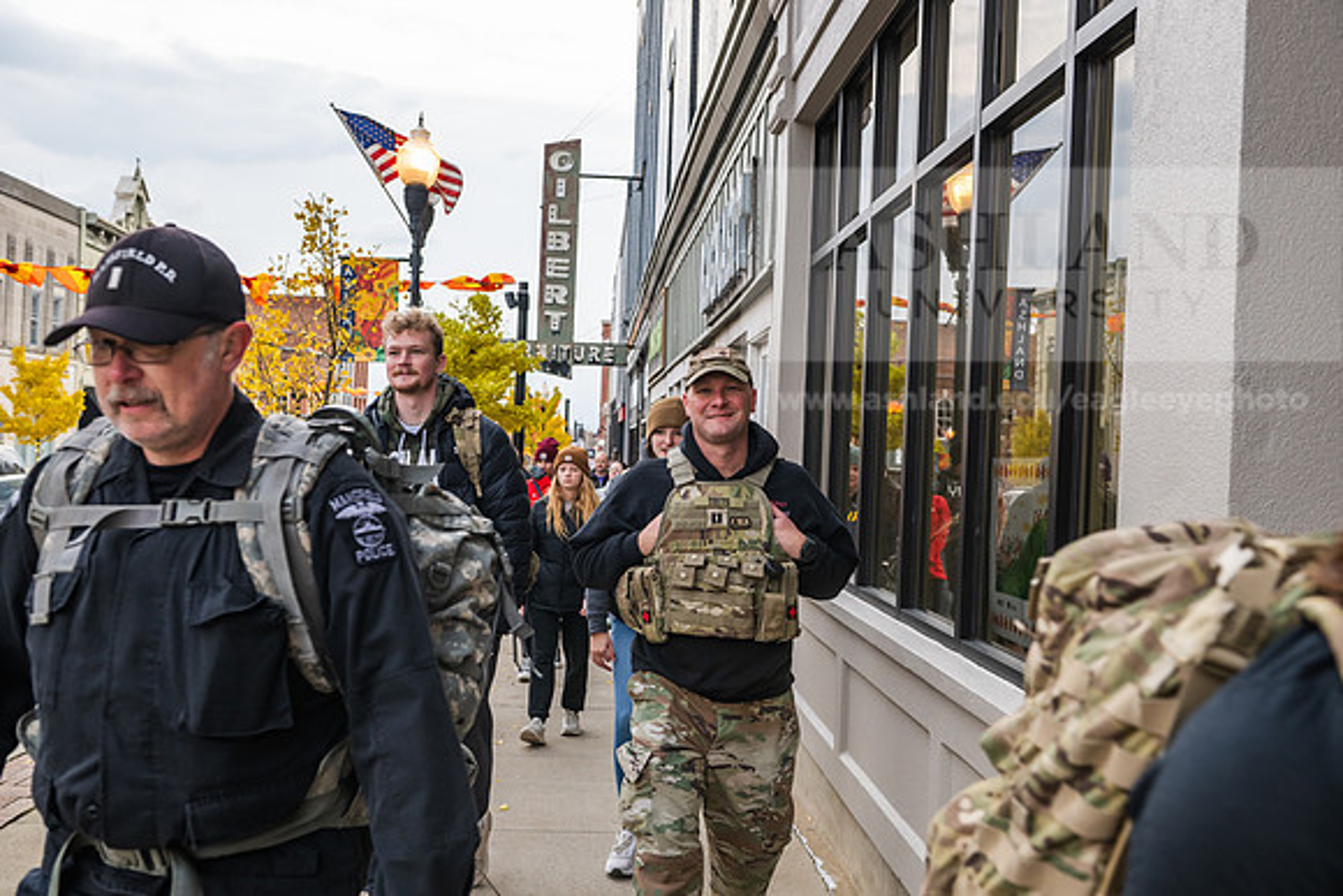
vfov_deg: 35.1
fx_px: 1418
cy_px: 448
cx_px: 672
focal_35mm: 38
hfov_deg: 50.7
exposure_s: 1/320
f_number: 5
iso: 640
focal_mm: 38
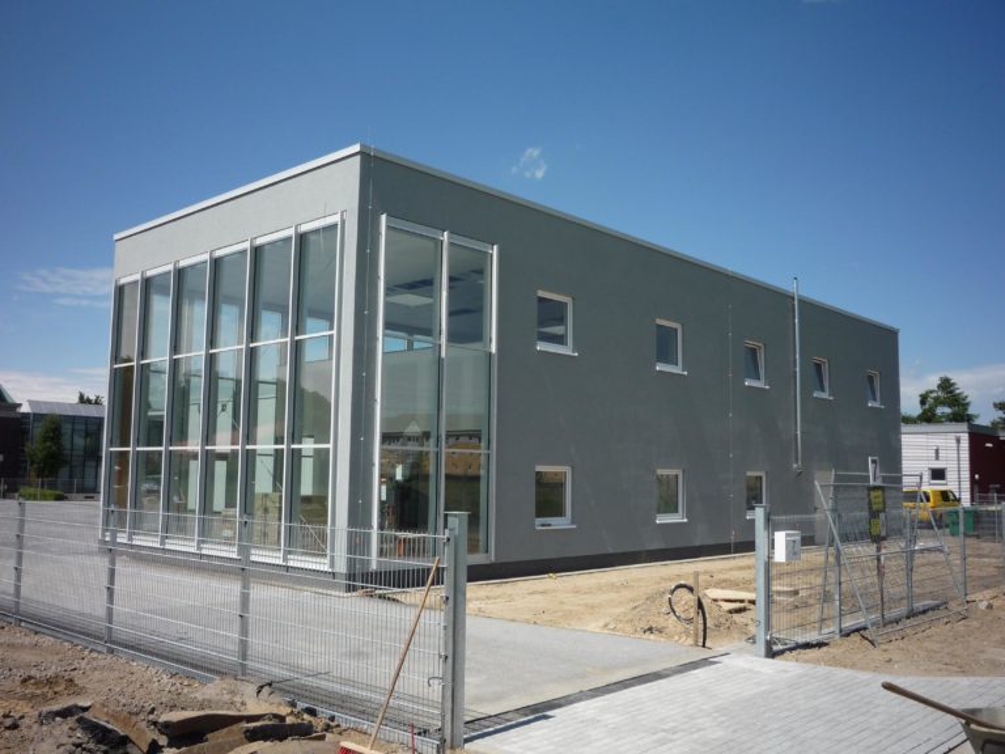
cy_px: 377
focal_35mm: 32
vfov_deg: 44.2
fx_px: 929
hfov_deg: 56.8
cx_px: 502
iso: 100
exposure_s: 1/500
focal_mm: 5.2
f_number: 5.6
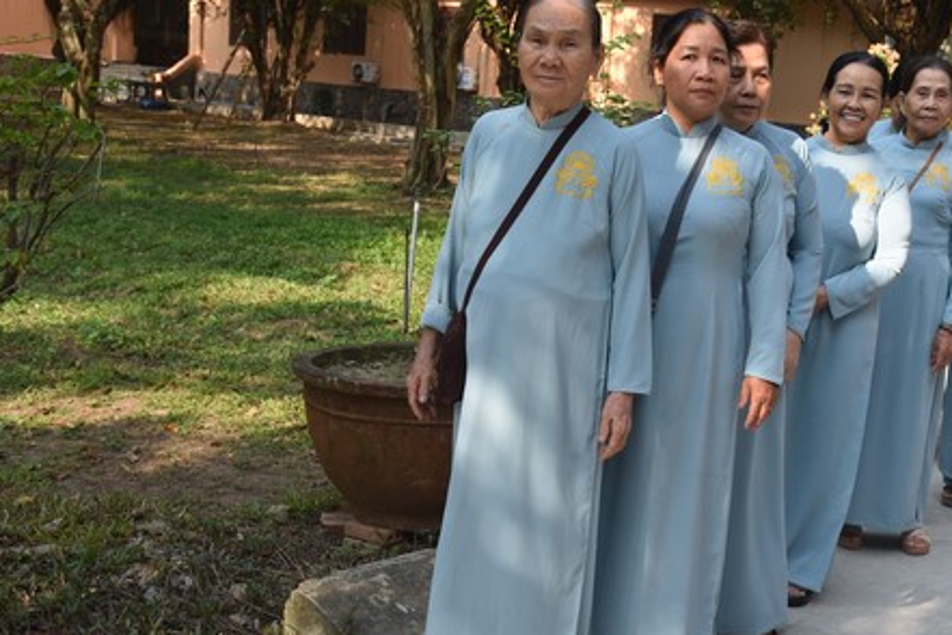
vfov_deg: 24.2
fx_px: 1481
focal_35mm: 56
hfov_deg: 35.2
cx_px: 654
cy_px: 330
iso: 400
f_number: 8
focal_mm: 38
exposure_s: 1/250
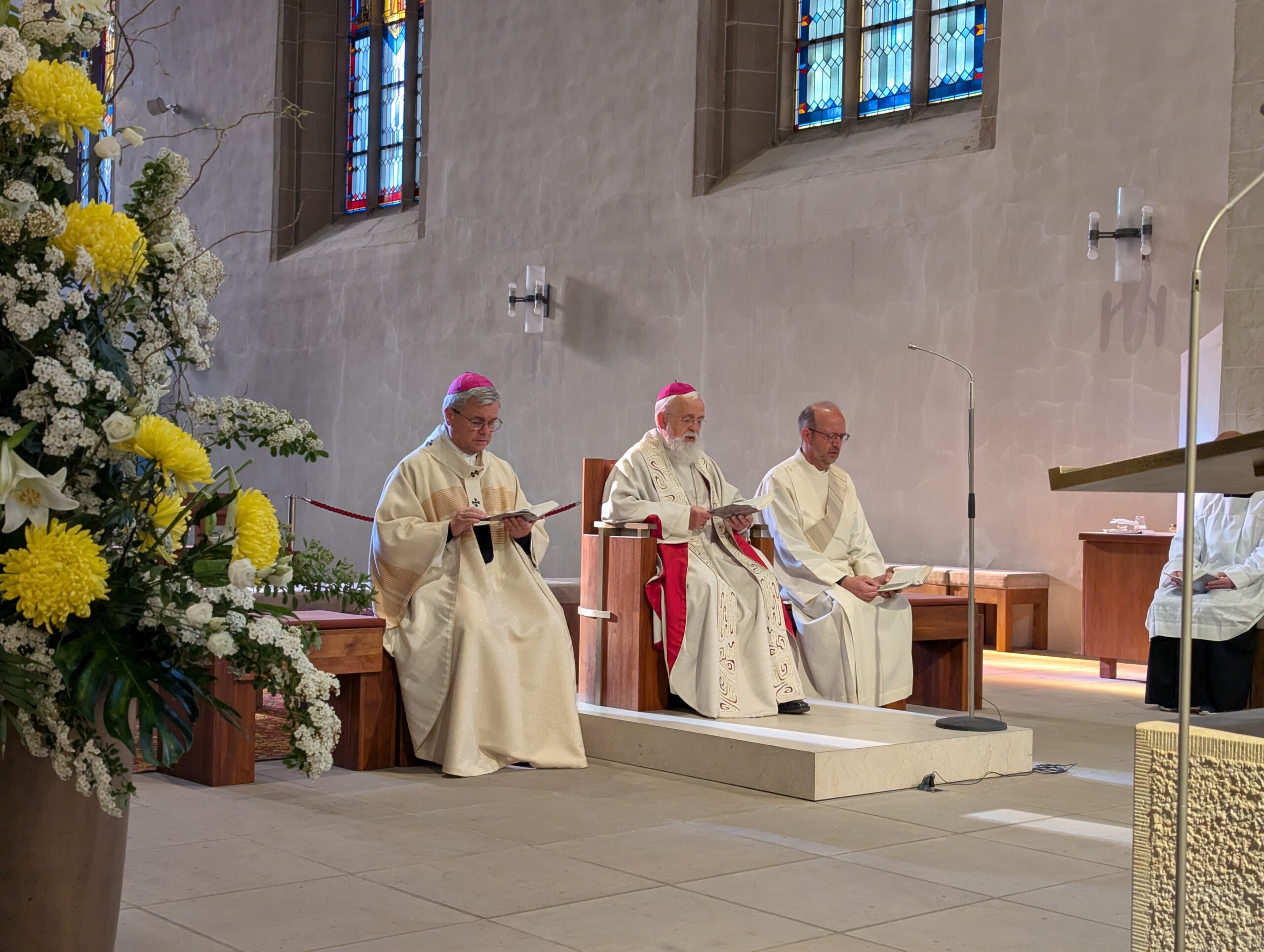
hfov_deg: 39.6
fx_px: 1755
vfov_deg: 30.3
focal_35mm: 48
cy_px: 476
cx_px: 632
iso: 345
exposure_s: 1/99.9
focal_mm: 6.81
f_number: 1.85
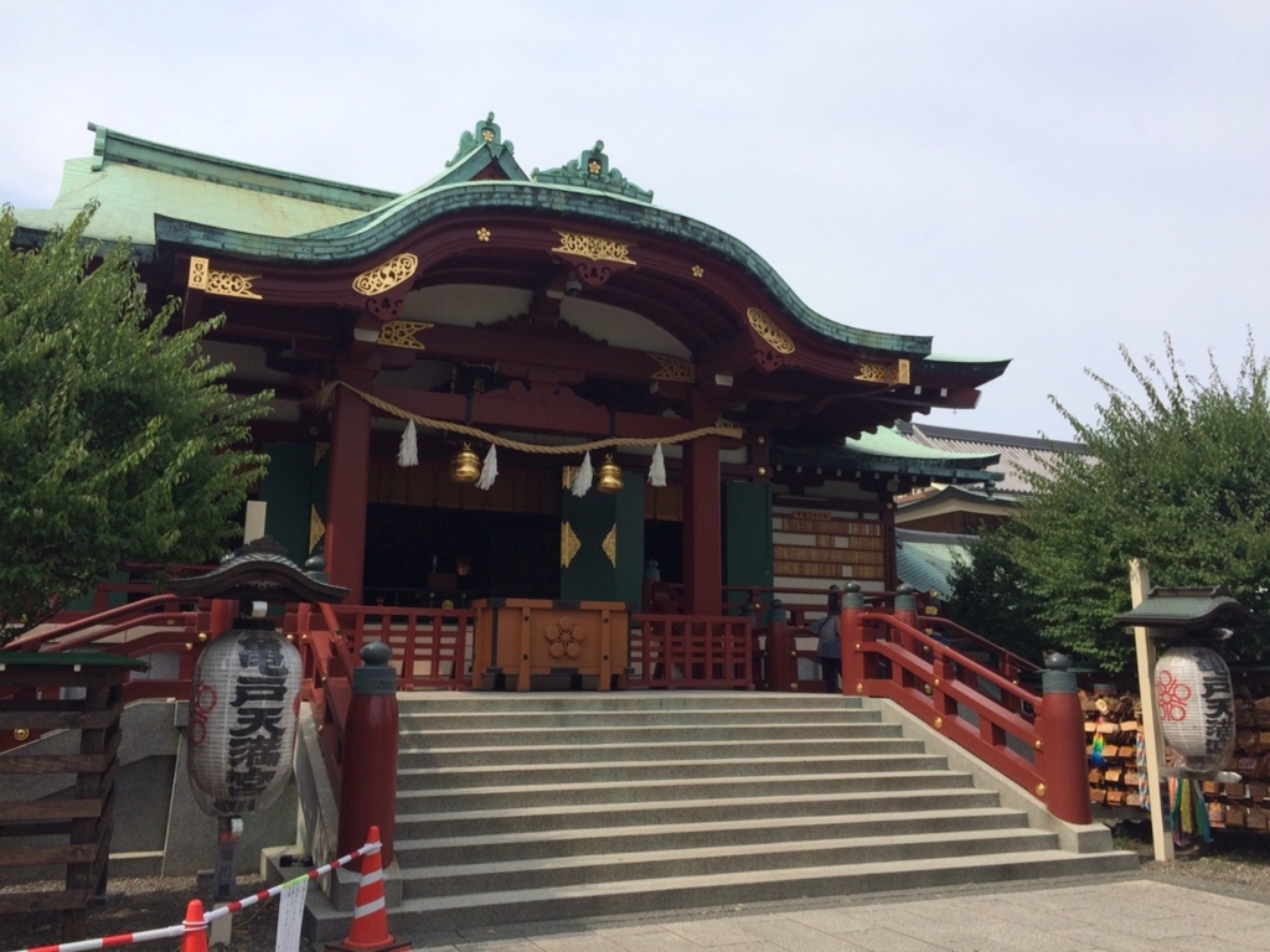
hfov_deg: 61.7
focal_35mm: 29
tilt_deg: +9.8
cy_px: 476
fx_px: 1064
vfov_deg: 48.2
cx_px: 635
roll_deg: +0.2
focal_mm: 4.15
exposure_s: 1/1786
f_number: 2.2
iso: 32
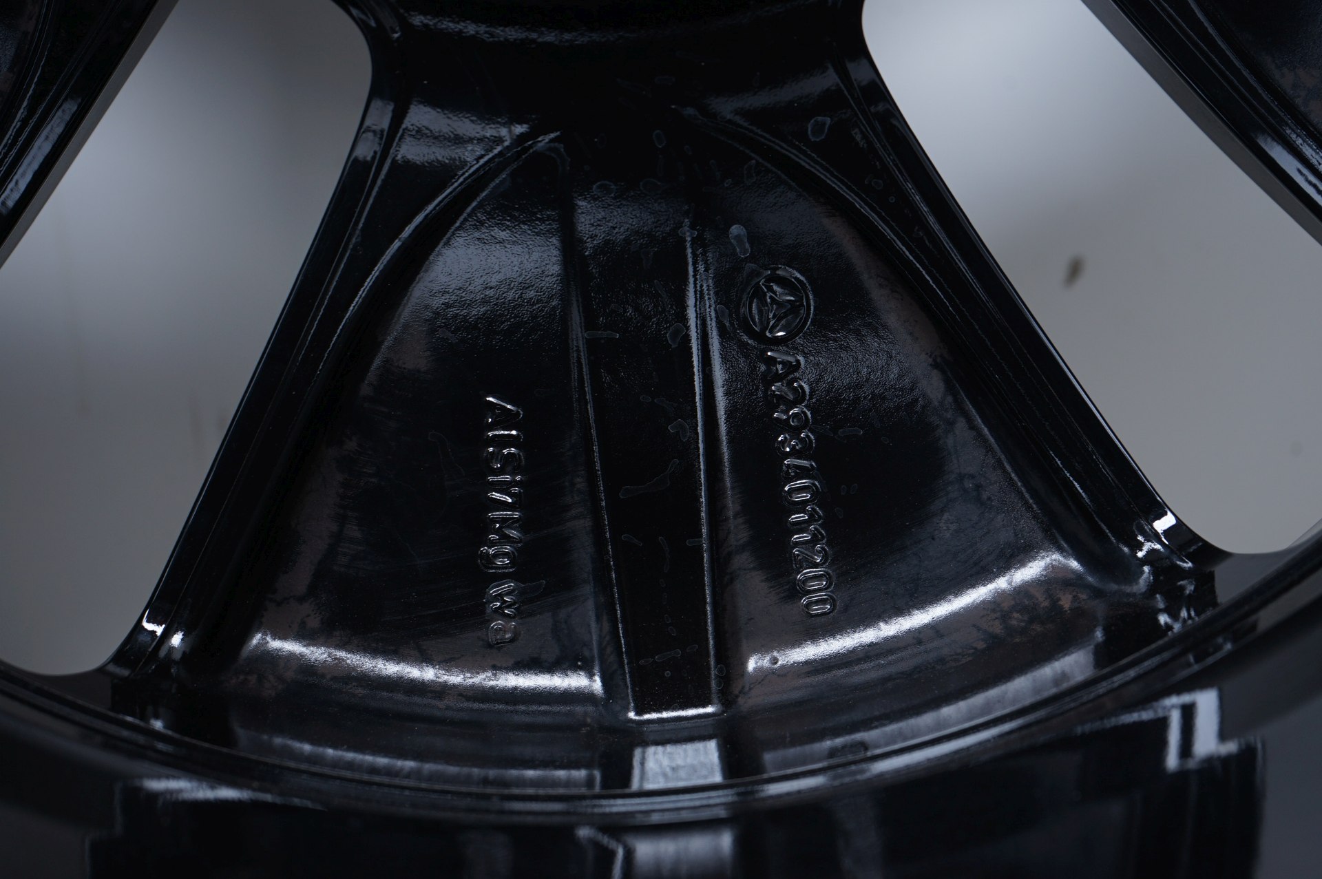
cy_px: 440
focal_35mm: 51
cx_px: 661
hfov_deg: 38.9
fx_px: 1871
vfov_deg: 26.4
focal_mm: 51
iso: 250
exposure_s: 1/100
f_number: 7.1
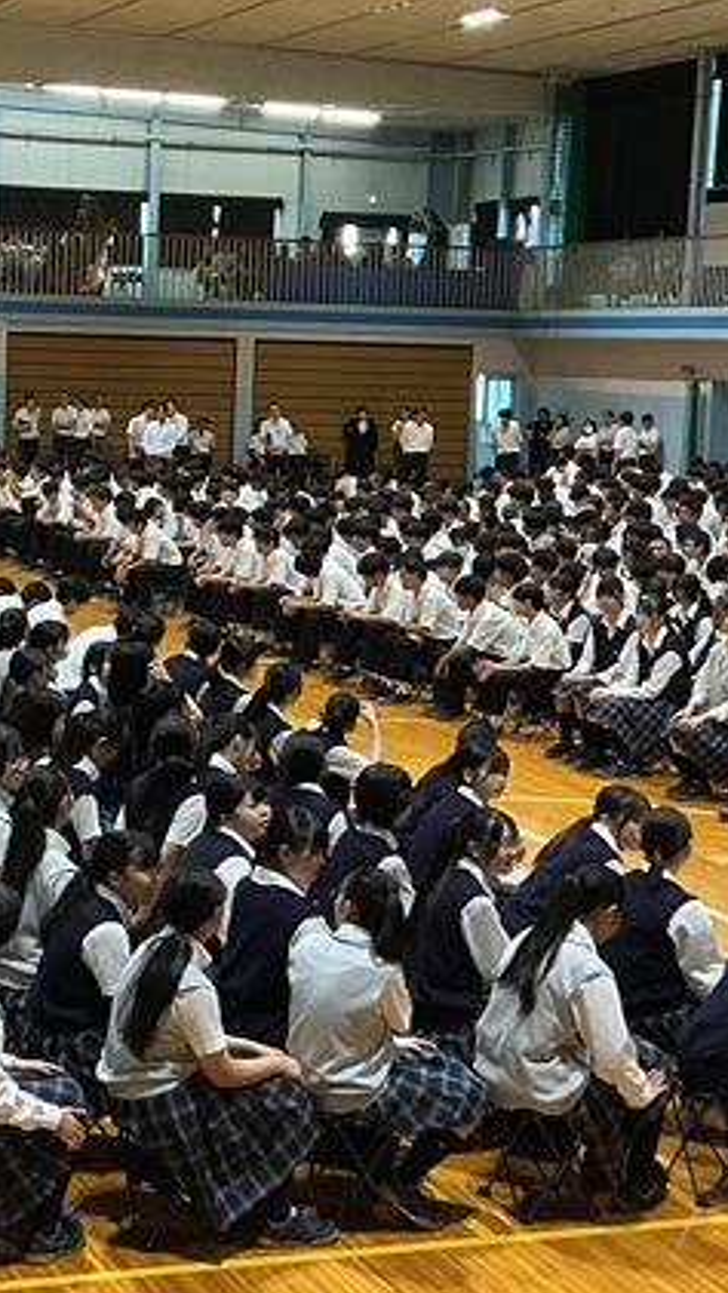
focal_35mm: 70
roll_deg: -1.1
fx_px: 2401
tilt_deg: -7.8
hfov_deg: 17.0
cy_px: 602
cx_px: 78
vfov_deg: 30.1
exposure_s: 1/50
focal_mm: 3
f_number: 1.8
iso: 80
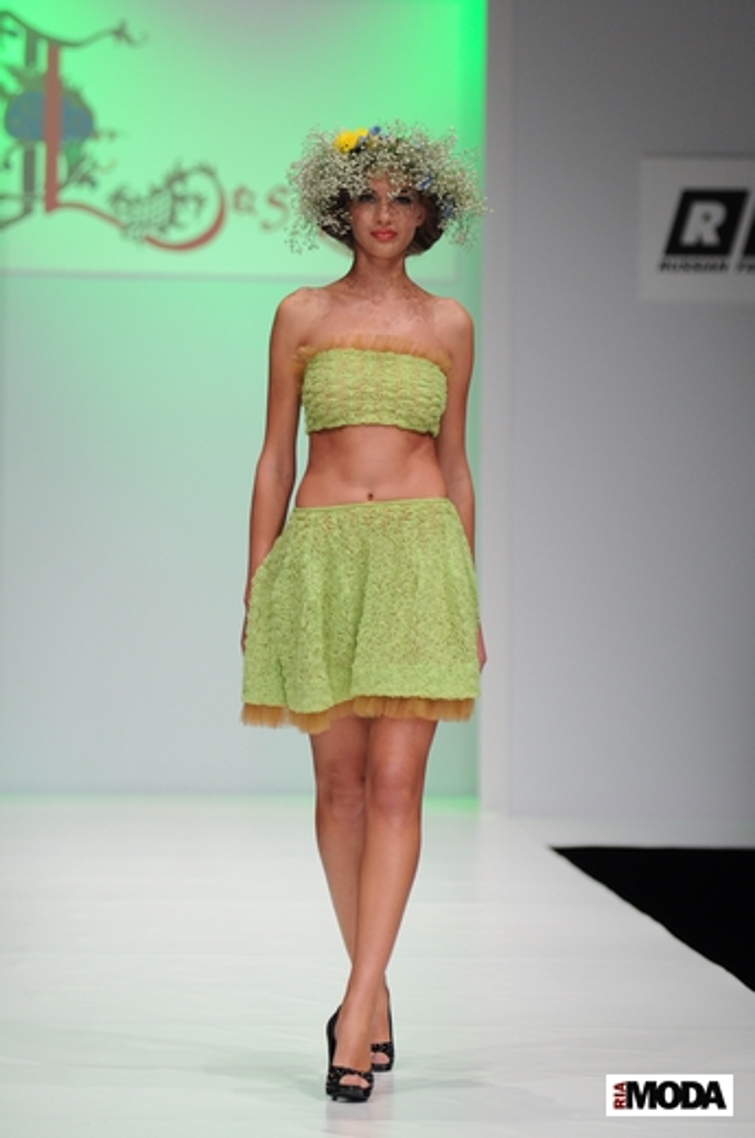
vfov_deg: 10.2
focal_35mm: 202
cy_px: 569
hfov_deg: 6.8
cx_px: 378
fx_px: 6391
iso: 800
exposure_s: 1/320
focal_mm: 135
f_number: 3.2
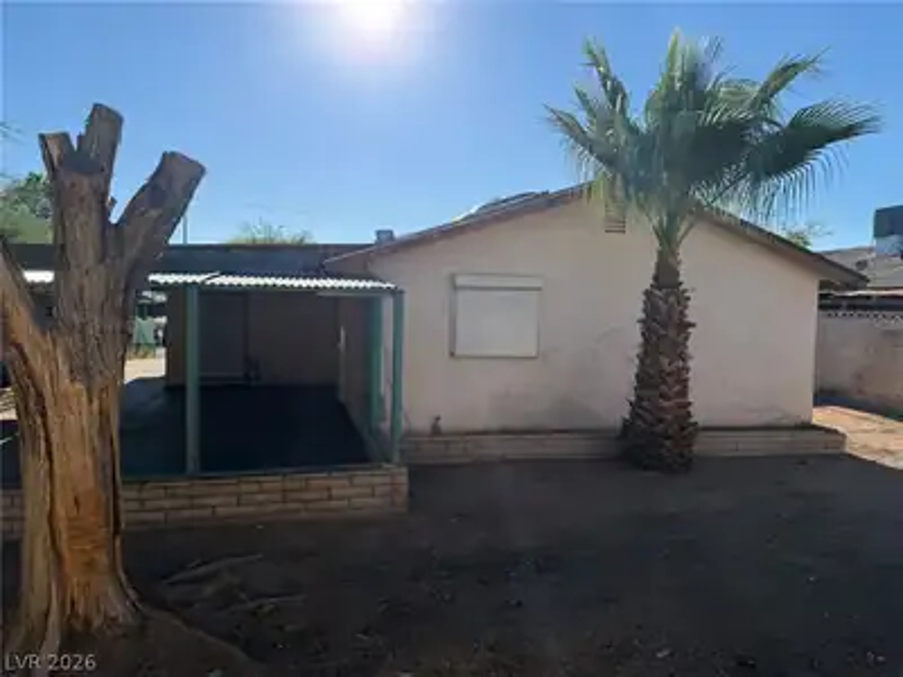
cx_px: 452
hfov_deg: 71.6
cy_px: 338
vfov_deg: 56.8
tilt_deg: -3.2
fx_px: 626
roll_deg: -0.9
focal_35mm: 24
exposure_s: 1/4673
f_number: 1.78
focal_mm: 6.76
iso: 80
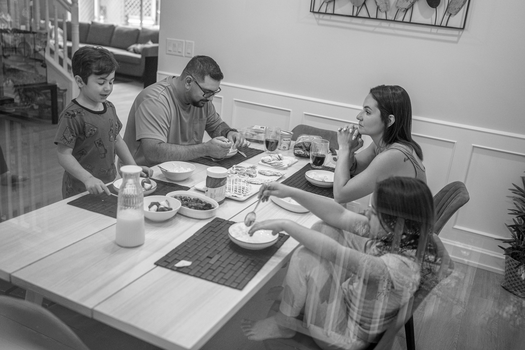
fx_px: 510
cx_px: 262
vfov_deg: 37.9
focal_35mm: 35
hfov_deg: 54.4
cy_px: 175
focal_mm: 35
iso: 800
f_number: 2.2
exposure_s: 1/320
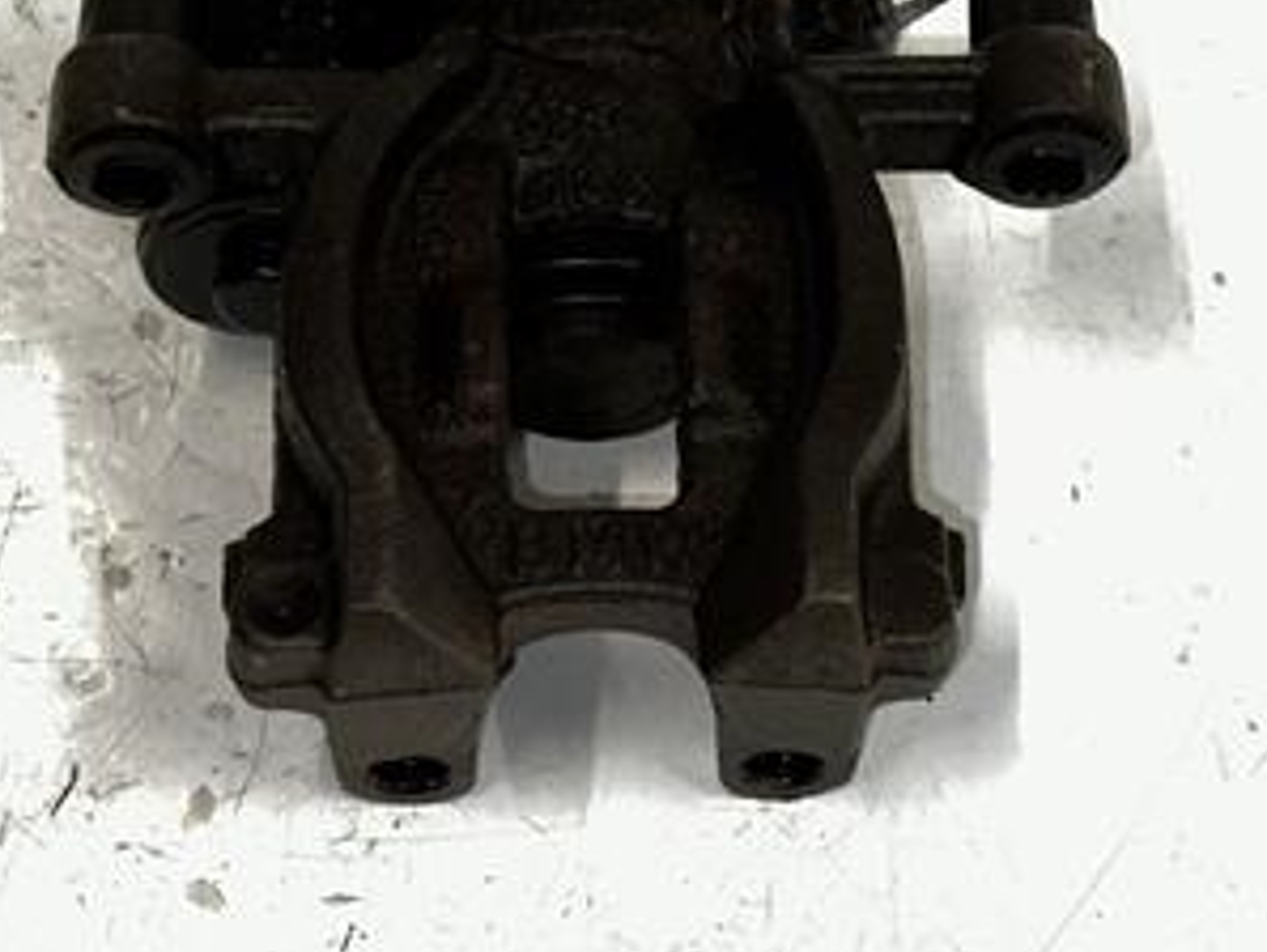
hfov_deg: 19.1
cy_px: 238
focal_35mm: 103
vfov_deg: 14.3
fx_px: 3773
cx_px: 655
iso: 80
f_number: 1.78
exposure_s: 1/29
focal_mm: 6.86
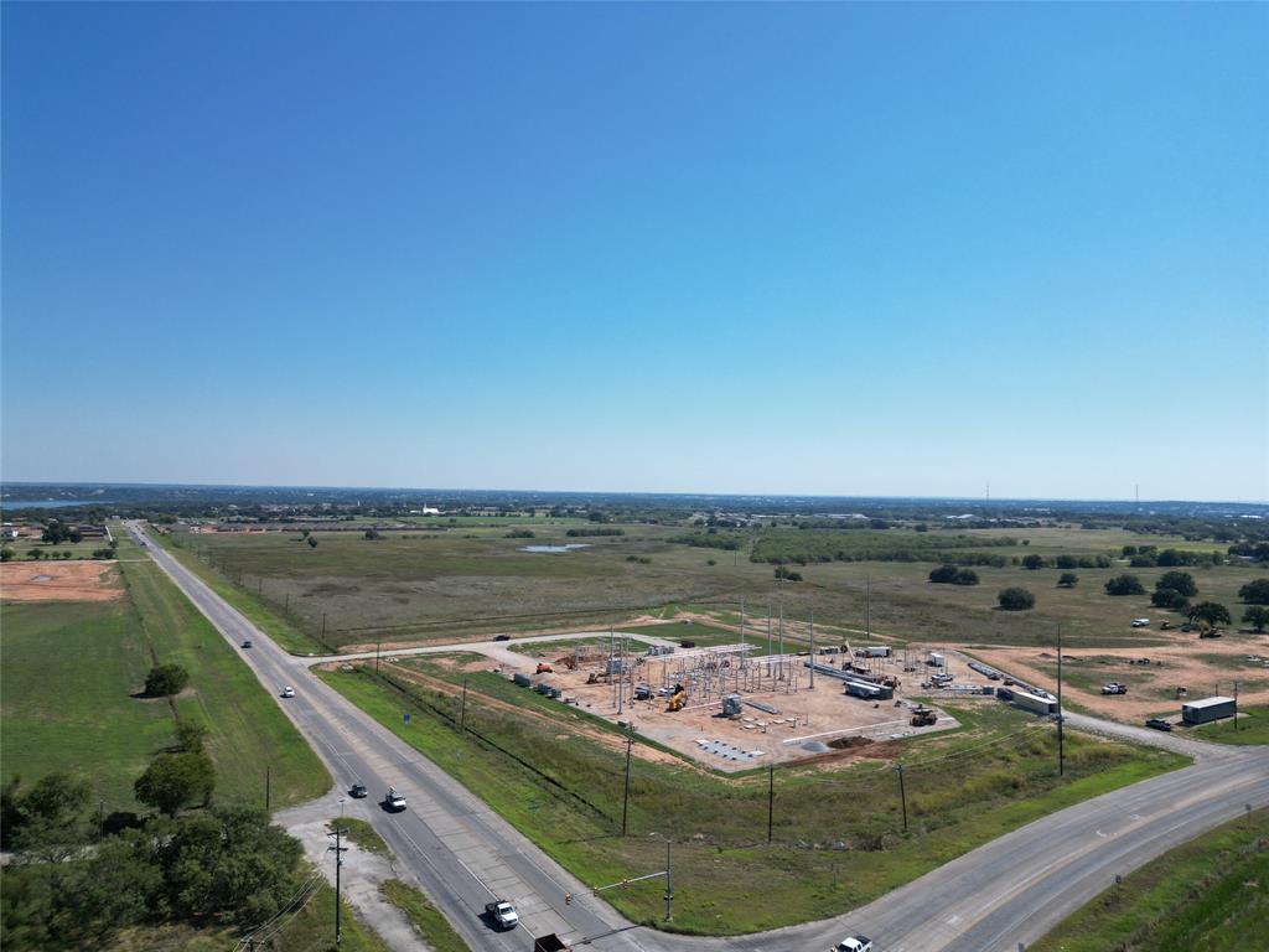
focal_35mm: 24
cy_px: 476
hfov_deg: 71.6
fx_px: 880
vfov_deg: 56.8
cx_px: 634
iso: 110
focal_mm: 6.72
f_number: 1.7
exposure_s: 1/4000
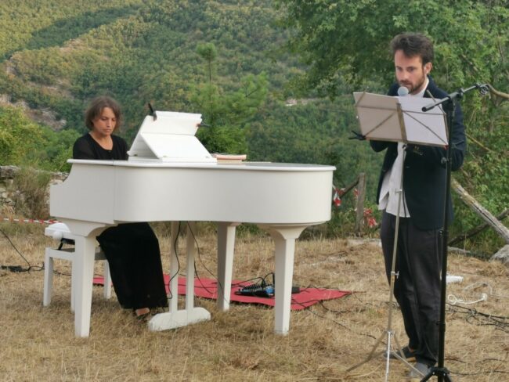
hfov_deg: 31.2
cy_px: 191
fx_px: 912
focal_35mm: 62
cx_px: 254
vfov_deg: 23.7
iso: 50
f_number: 1.8
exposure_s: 1/306
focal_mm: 5.58
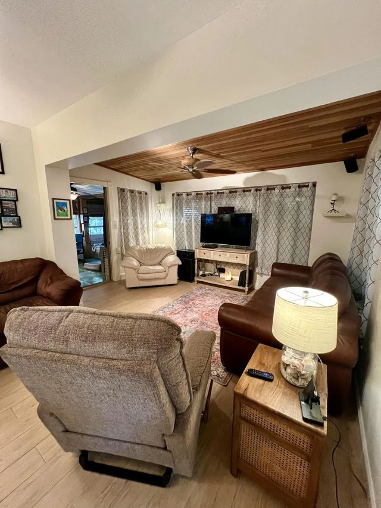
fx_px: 191
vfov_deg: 106.2
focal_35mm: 13
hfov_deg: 89.9
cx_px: 190
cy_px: 254
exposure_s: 1/60
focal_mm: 1.57
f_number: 1.8
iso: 640
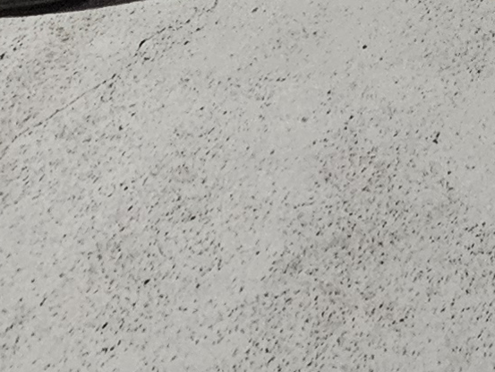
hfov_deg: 16.1
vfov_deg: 9.4
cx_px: 991
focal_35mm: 94
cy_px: -929
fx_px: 1344
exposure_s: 1/30
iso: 500
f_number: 2.2
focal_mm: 2.2
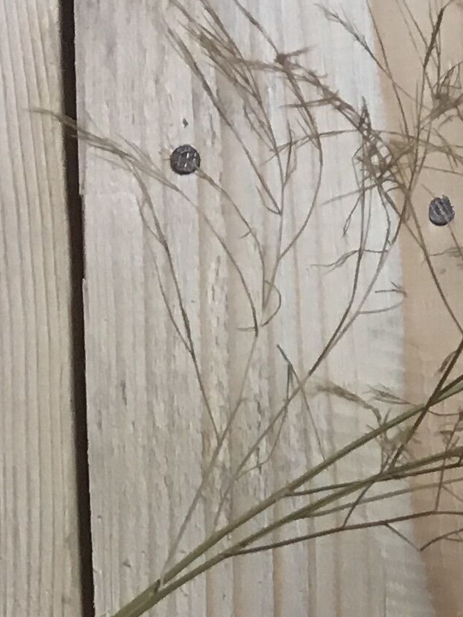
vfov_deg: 13.1
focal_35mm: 139
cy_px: 1018
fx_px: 2478
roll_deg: +0.3
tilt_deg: -6.1
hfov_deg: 9.8
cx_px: 961
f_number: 2.2
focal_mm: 4.15
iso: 64
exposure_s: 1/33
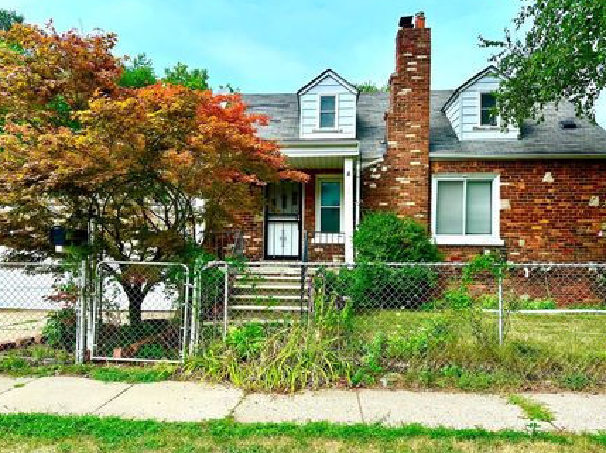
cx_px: 294
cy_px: 248
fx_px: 490
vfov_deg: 49.6
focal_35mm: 28
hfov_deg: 63.5
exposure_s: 1/2353
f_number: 1.78
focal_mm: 6.86
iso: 80
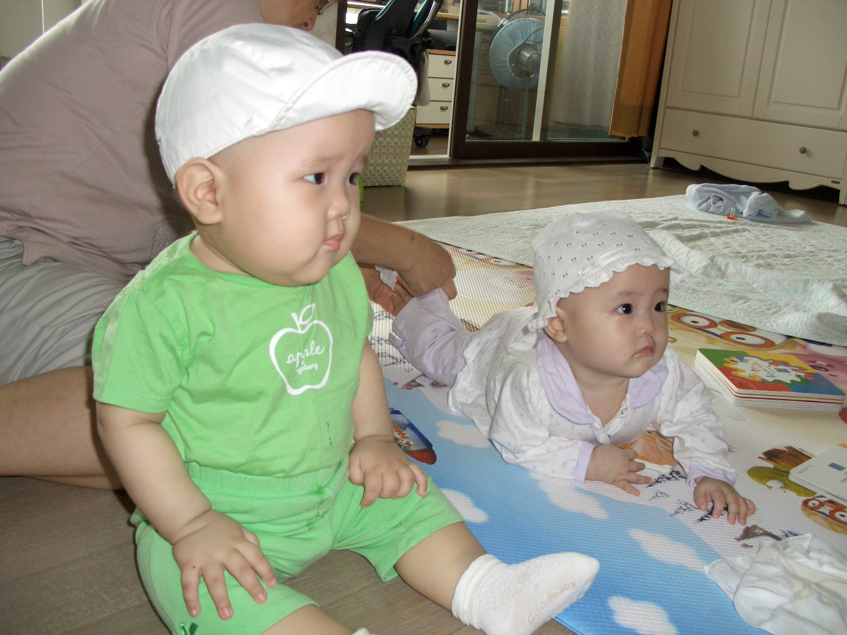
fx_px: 807
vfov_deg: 42.9
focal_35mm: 33
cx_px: 424
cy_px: 318
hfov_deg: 55.4
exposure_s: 1/60
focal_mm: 7.1
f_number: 2.8
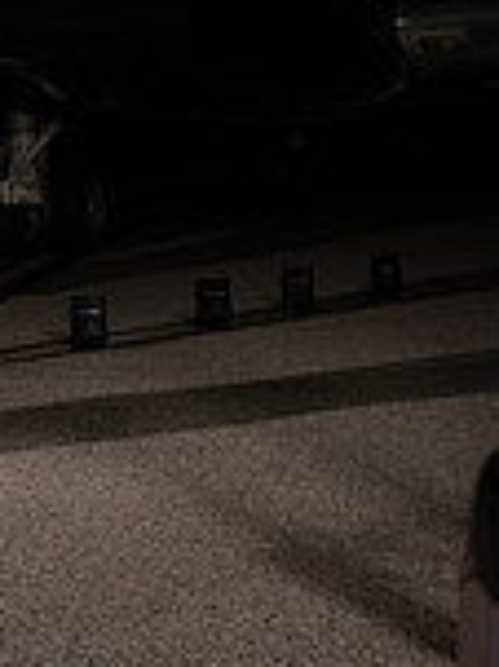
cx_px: -578
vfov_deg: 7.7
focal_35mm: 259
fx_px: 4985
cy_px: 252
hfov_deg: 5.6
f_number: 6.3
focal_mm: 70
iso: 1000
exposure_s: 1/200
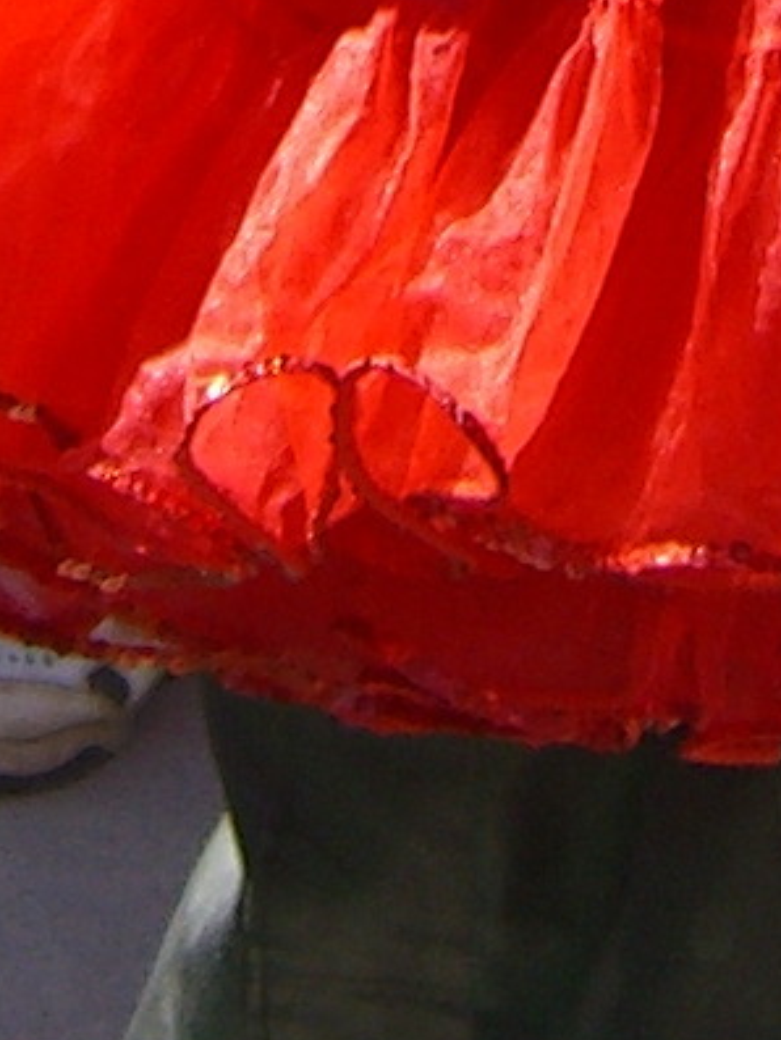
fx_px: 8839
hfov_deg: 5.1
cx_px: 309
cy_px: -1462
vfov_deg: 6.4
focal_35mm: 294
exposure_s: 1/640
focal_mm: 7.9
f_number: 2.8
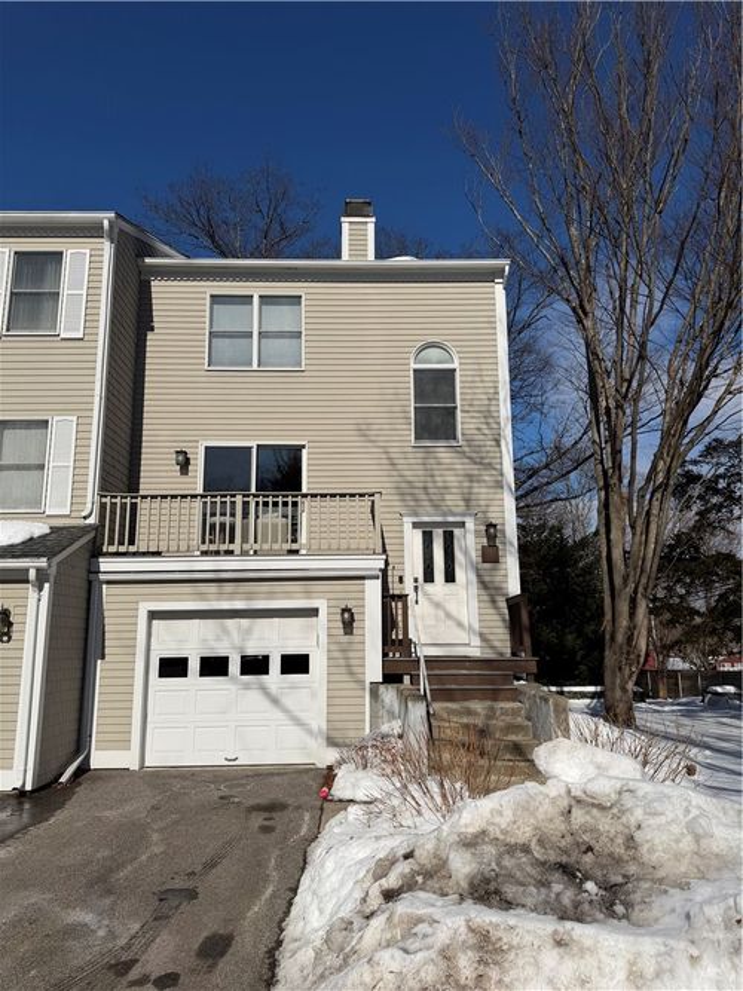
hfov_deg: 56.8
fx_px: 687
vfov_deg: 71.6
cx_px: 372
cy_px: 496
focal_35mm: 24
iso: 80
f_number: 1.78
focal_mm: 6.76
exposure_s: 1/17544
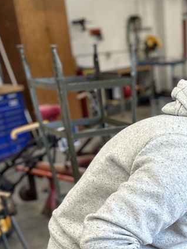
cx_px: 193
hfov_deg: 24.0
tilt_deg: -29.5
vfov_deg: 30.1
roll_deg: +0.9
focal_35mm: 58
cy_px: 269
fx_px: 418
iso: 64
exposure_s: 1/121
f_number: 1.78
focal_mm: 6.86
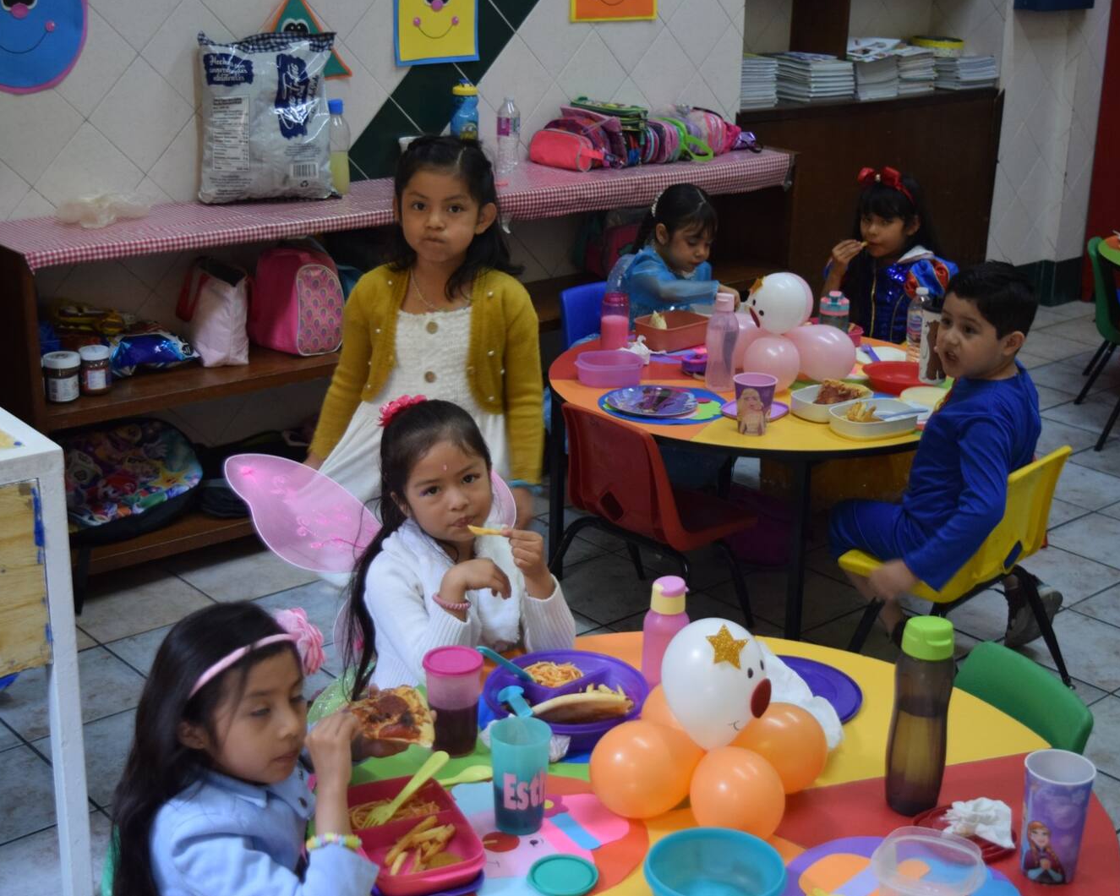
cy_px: 447
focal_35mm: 51
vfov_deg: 29.7
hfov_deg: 36.6
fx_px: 1691
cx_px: 595
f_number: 4.2
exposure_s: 1/60
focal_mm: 30
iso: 1250
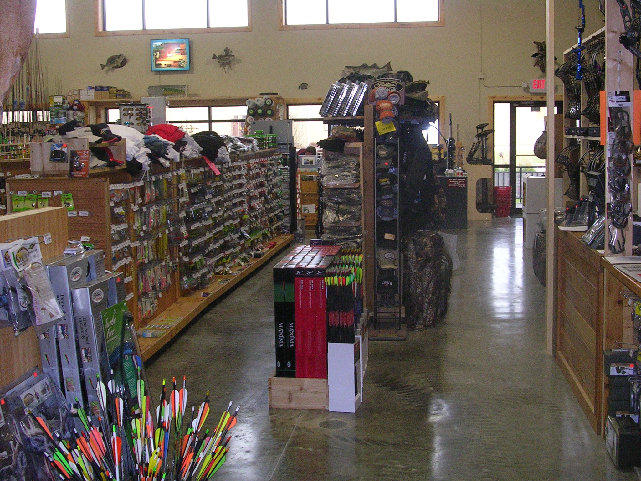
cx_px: 320
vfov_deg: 29.7
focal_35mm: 49
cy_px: 240
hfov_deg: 38.9
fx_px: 907
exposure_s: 1/60.1
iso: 138
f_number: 3.1
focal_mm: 7.5
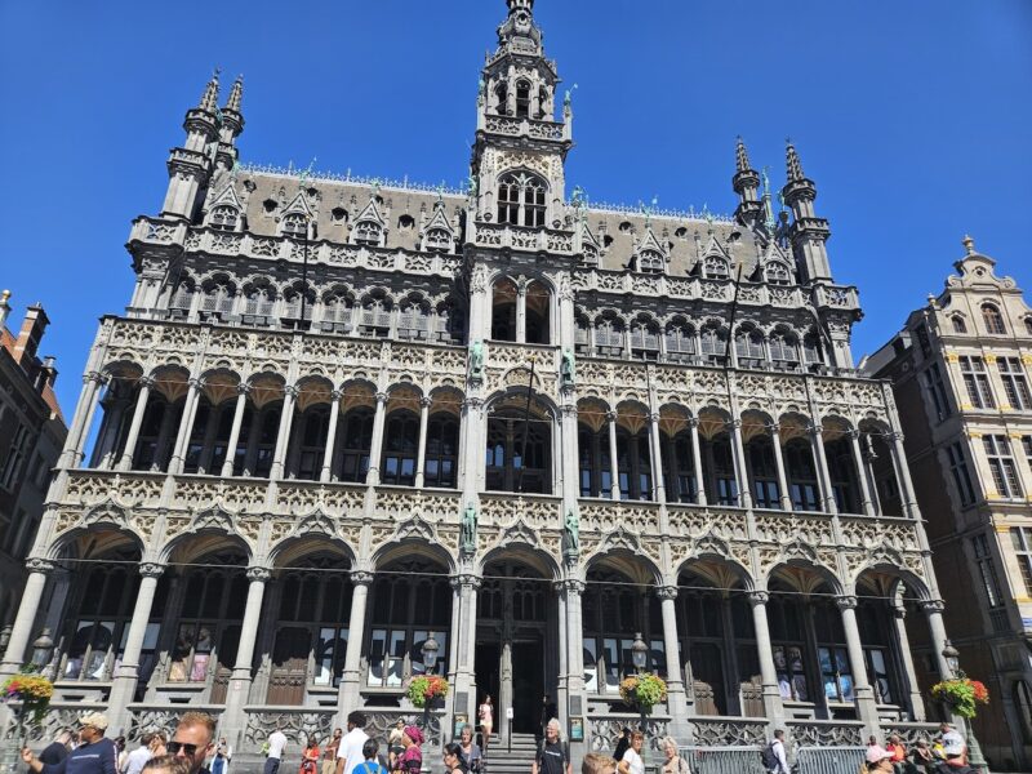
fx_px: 686
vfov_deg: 58.9
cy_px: 387
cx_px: 516
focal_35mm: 23
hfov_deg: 73.9
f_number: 1.8
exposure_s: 1/1461
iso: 25
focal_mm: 5.4
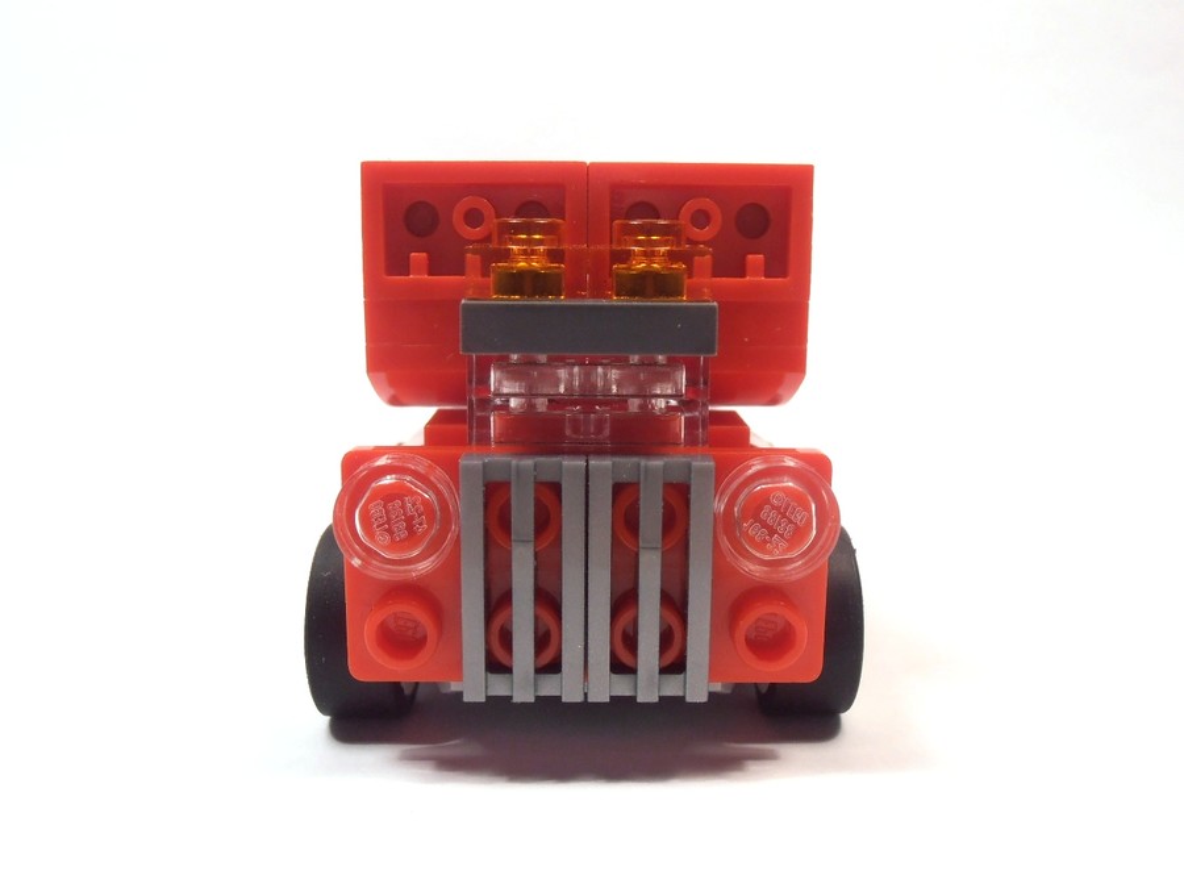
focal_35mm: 37
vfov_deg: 38.7
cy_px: 444
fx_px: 1266
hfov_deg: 50.1
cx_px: 592
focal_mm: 6.61
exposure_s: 1/40
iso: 80
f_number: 3.9
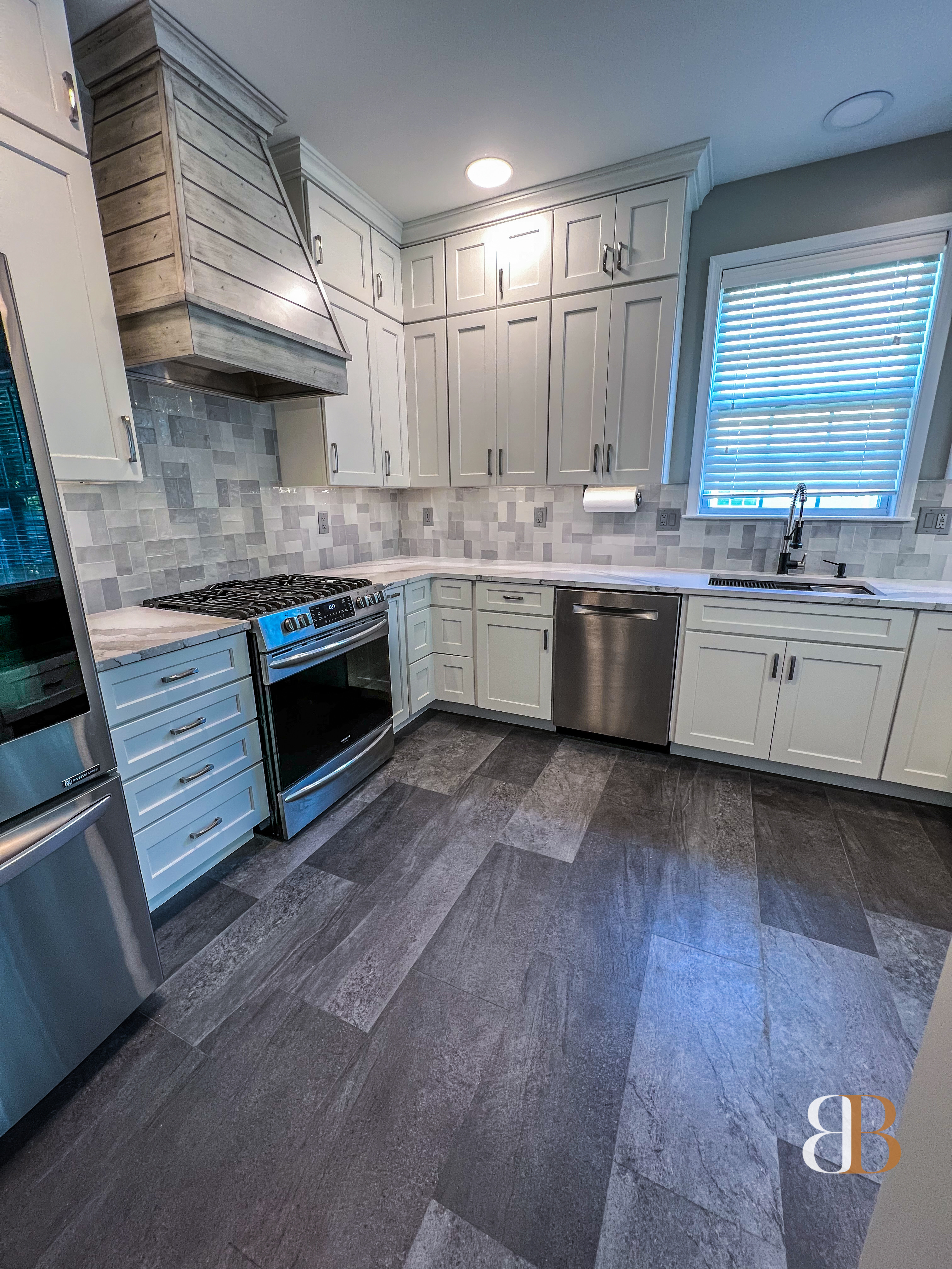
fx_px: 477
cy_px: 634
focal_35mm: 13
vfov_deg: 106.2
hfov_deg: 89.9
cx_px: 476
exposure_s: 1/60
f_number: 1.8
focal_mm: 1.57
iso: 160
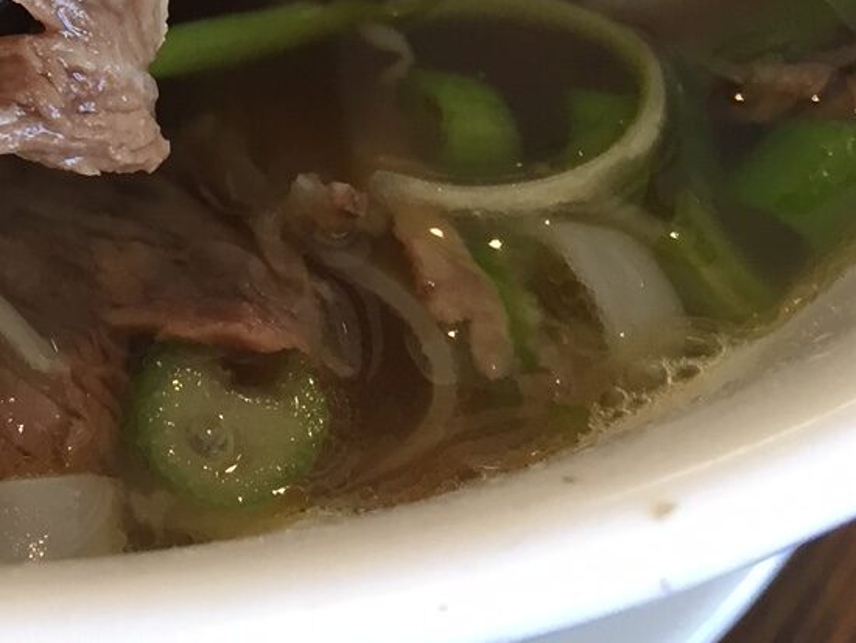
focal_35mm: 86
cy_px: -297
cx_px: -25
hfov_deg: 21.8
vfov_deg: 15.9
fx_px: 2128
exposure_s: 1/30
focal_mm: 4.15
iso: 40
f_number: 2.2
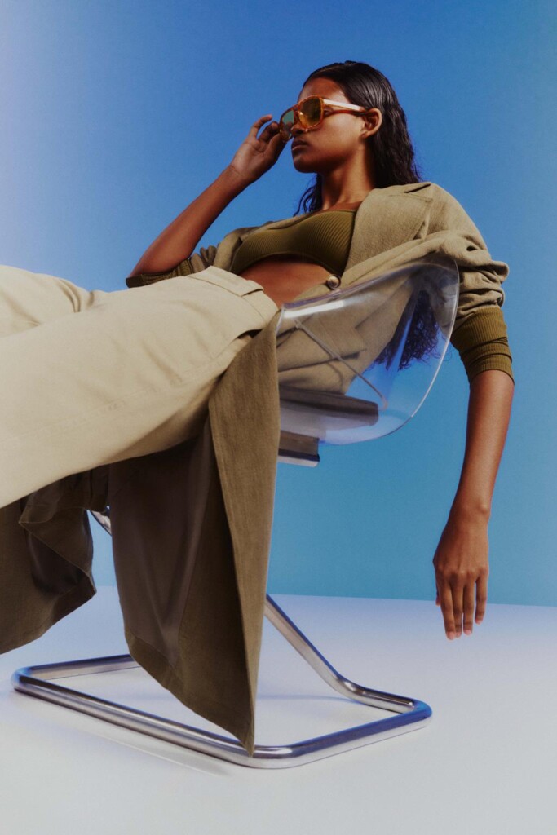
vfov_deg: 53.1
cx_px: 278
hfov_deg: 36.9
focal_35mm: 36
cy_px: 418
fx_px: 835
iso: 400
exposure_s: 1/200
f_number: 7.1
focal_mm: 36
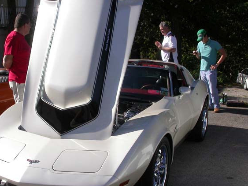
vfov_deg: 27.0
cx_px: 89
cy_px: 109
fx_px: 387
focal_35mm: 54
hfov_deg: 35.3
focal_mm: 7.85
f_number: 7.5
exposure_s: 1/312
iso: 100
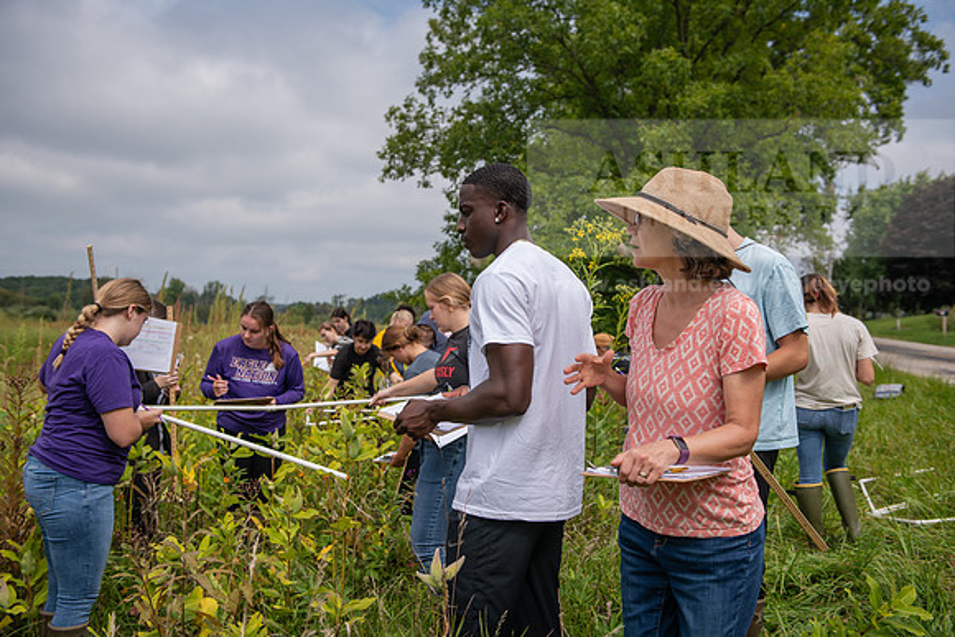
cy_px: 318
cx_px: 478
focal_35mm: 36
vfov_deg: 36.9
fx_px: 955
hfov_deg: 53.1
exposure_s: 1/640
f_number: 4
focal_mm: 36
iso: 80
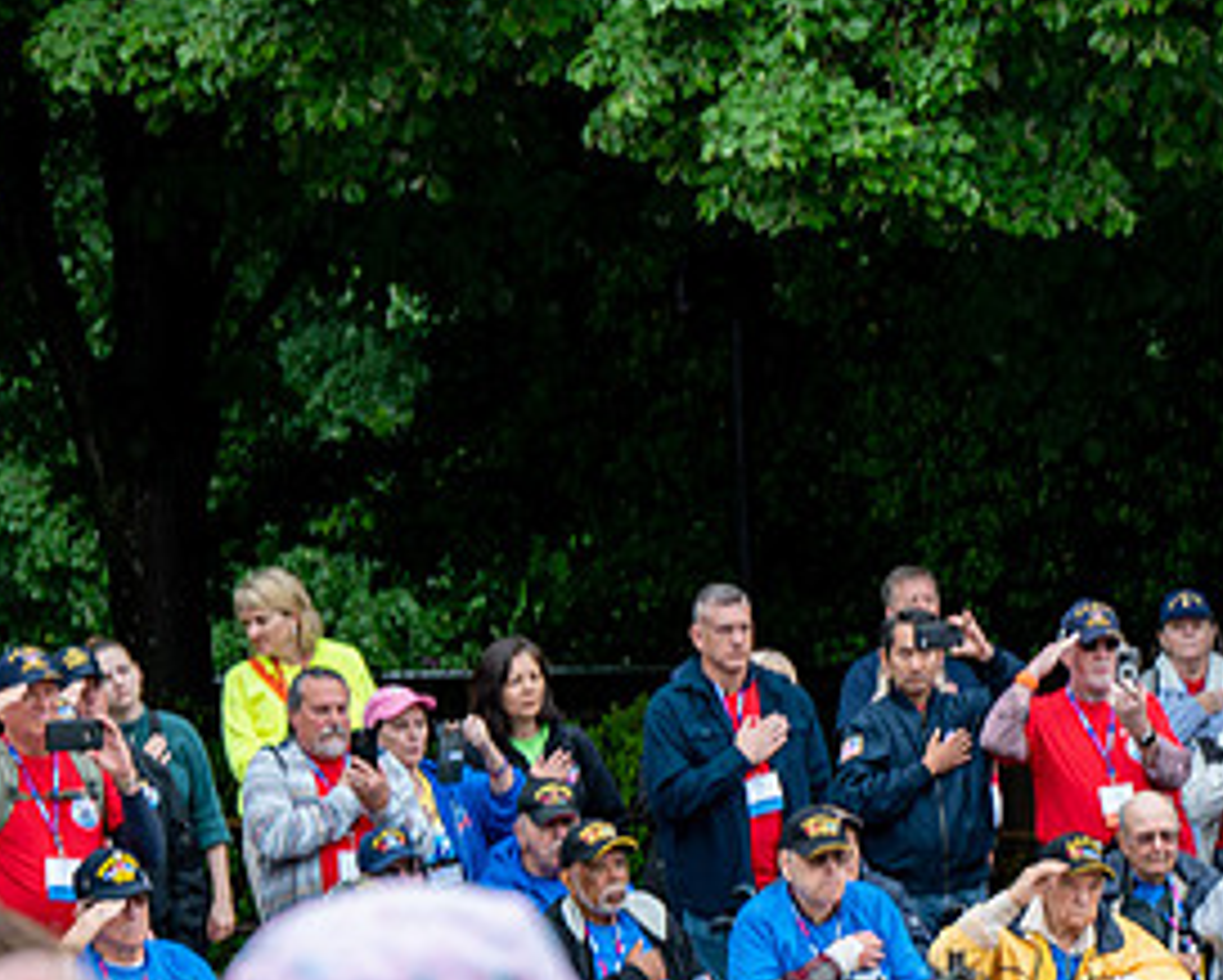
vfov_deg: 6.4
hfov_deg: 8.0
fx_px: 8693
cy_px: 791
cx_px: 1093
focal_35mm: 240
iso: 200
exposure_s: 1/100
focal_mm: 120
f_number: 6.3
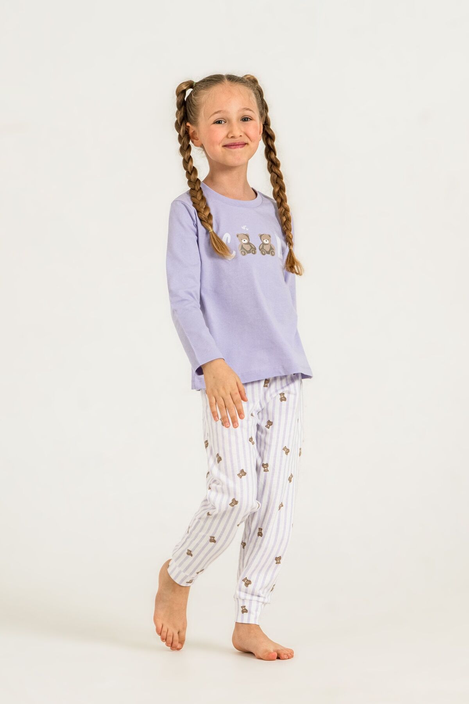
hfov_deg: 10.9
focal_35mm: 126
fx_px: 2462
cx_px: 234
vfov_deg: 16.3
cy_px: 352
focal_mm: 84
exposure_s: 1/160
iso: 200
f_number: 9
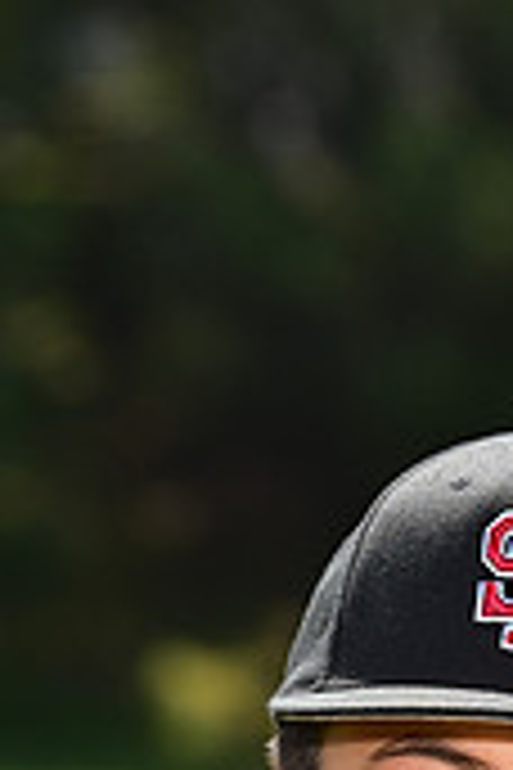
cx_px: 439
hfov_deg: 2.5
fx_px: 11990
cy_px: 1234
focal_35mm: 561
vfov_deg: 3.7
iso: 100
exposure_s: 1/250
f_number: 5.6
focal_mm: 165
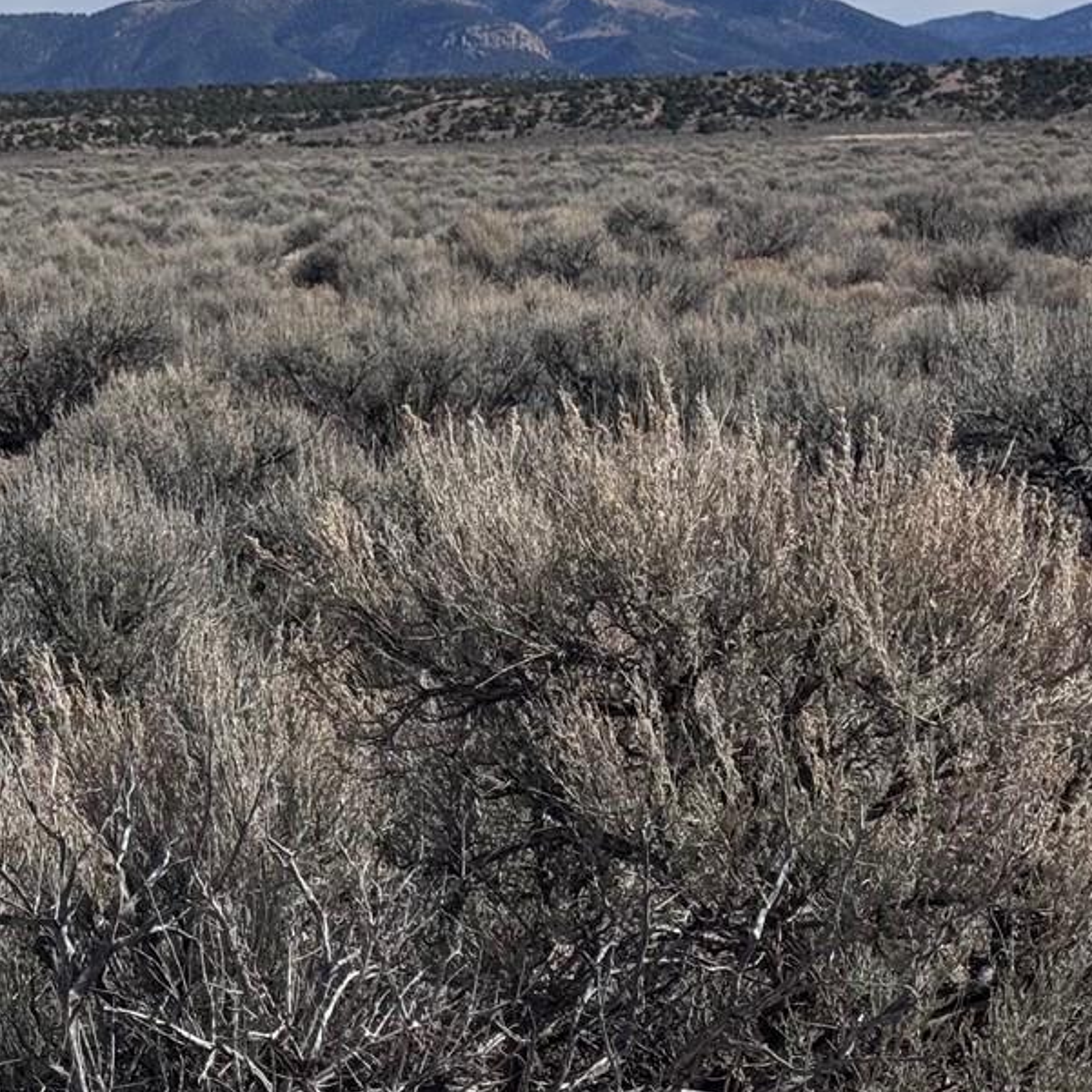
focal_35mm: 113
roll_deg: +0.9
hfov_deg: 14.9
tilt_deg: -2.0
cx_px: -205
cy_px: 342
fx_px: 4033
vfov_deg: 15.4
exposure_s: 1/7937
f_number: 1.78
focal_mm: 6.76
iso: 64
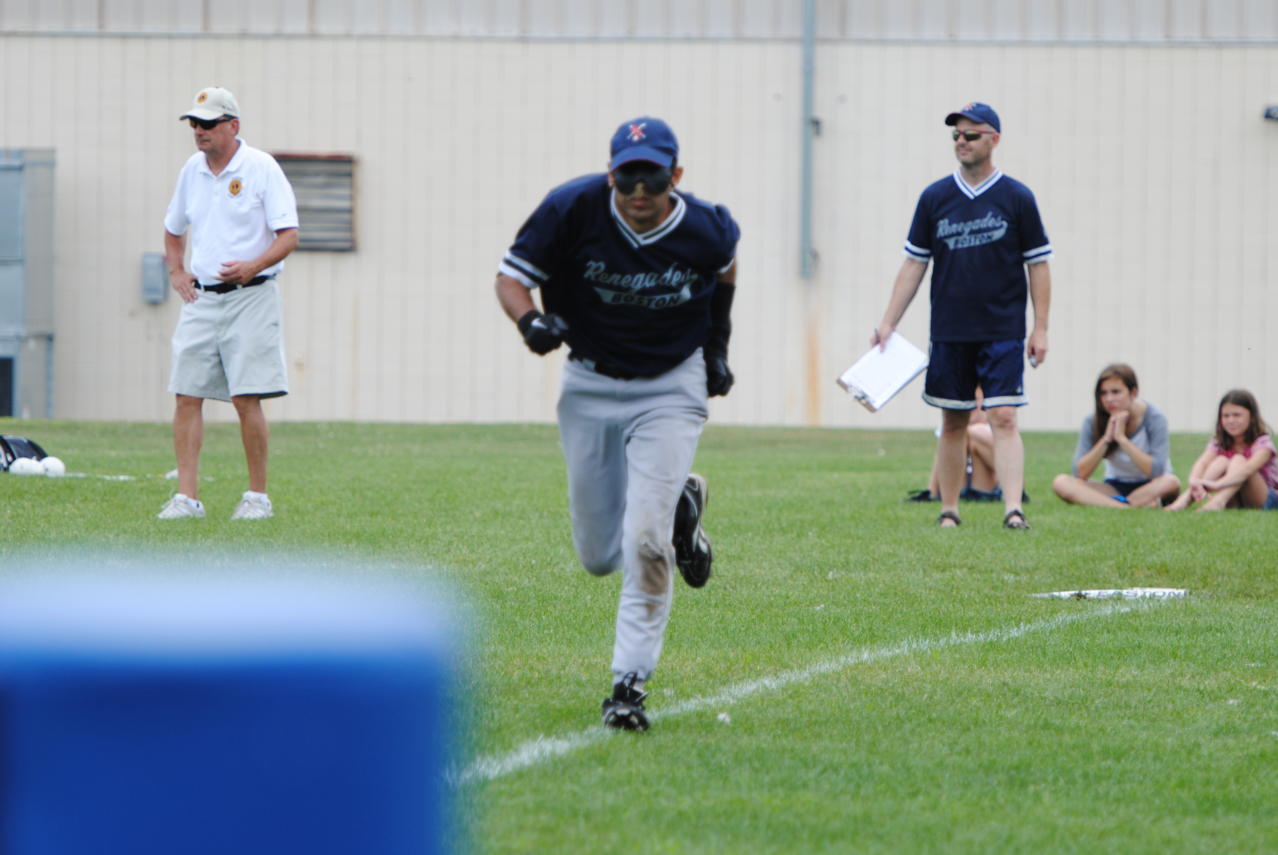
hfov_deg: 7.8
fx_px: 9330
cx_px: 639
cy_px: 428
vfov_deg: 5.3
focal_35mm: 262
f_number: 4
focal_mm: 175
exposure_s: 1/1000
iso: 200
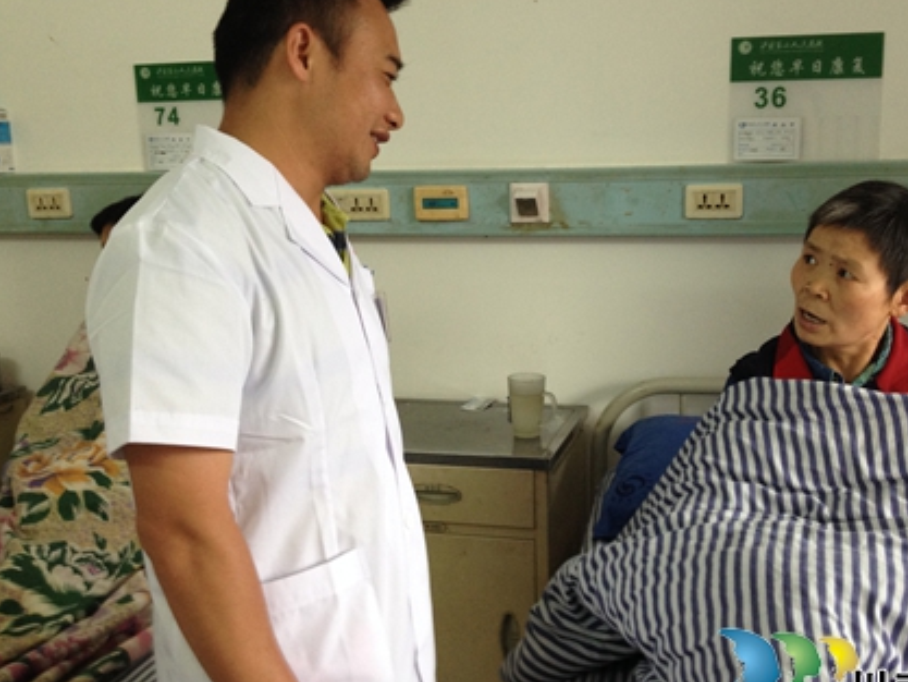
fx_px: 1102
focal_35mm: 42
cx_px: 525
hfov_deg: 44.6
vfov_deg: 34.4
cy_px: 345
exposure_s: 1/20
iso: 100
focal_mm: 4.28
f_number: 2.4
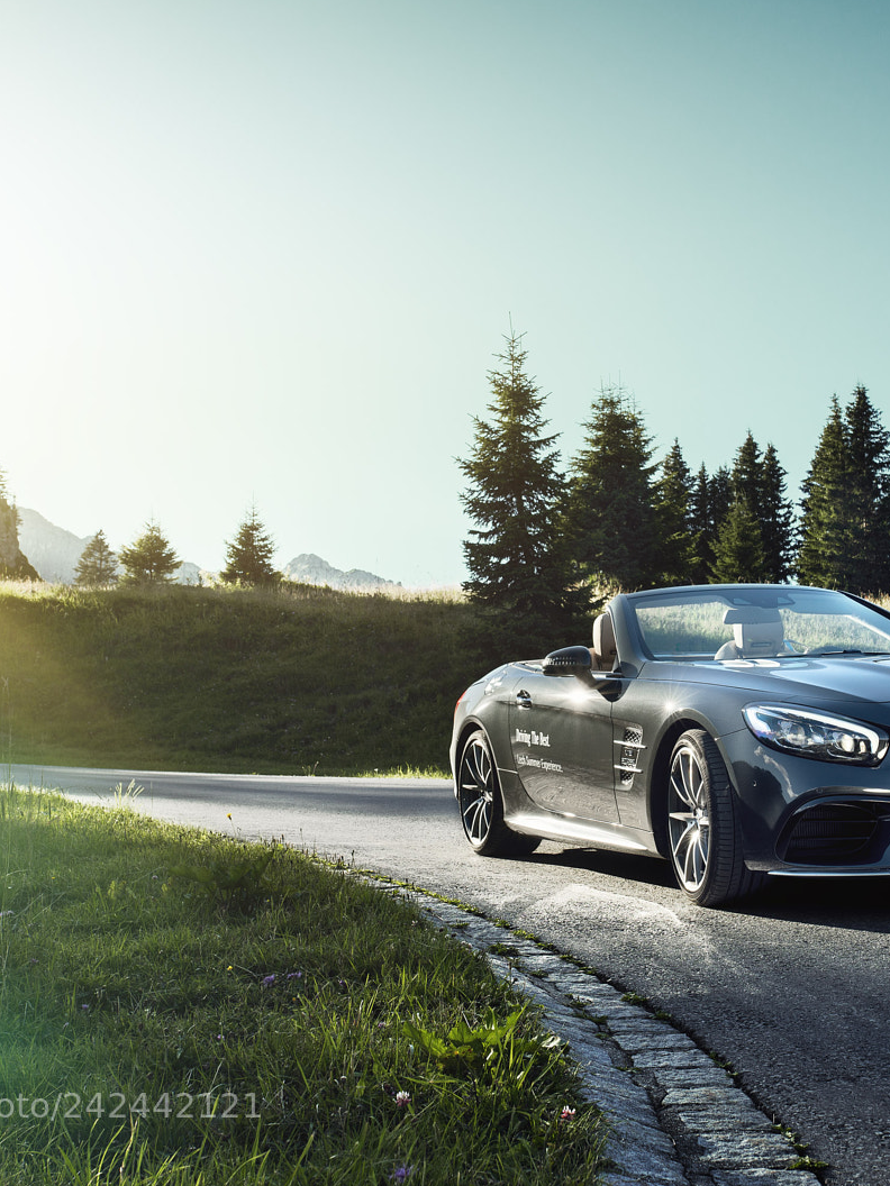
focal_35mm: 51
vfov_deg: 37.5
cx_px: 573
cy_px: 595
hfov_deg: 28.4
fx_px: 1748
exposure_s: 1/20
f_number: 8
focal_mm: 35
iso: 100
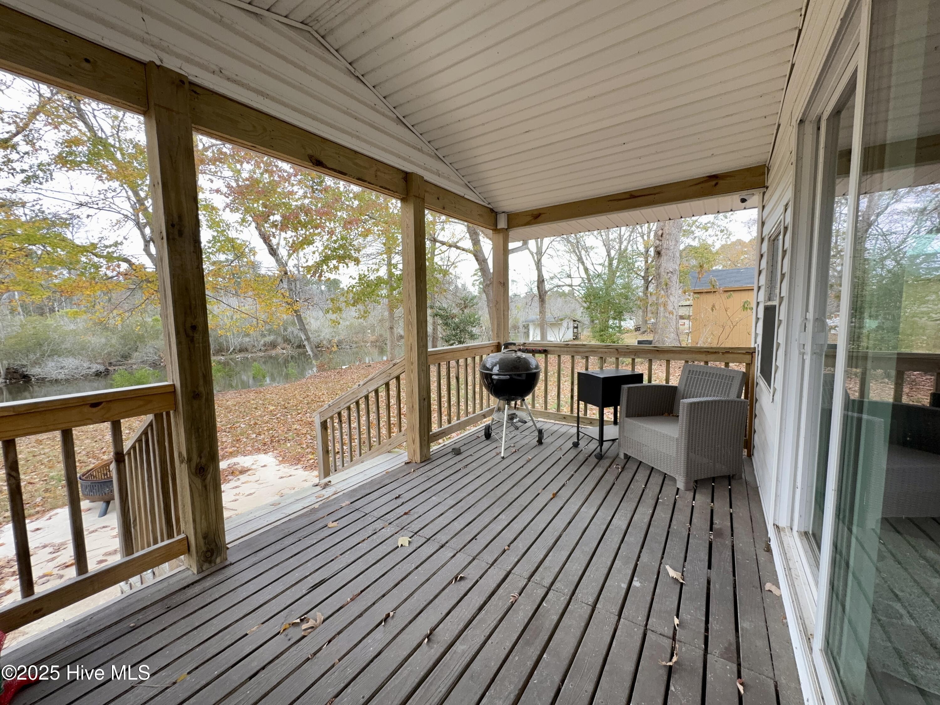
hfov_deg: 102.1
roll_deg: +0.7
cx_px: 470
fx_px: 380
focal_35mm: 14
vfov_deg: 85.7
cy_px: 352
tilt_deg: -5.5
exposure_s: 1/99
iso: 64
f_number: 2.2
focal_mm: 2.22
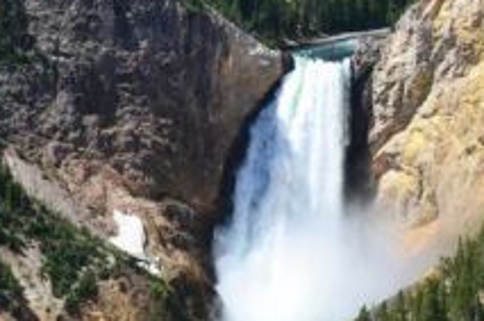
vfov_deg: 10.8
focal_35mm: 126
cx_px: 368
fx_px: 1690
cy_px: 156
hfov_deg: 16.2
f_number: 11
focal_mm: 28
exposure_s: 1/160
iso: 100
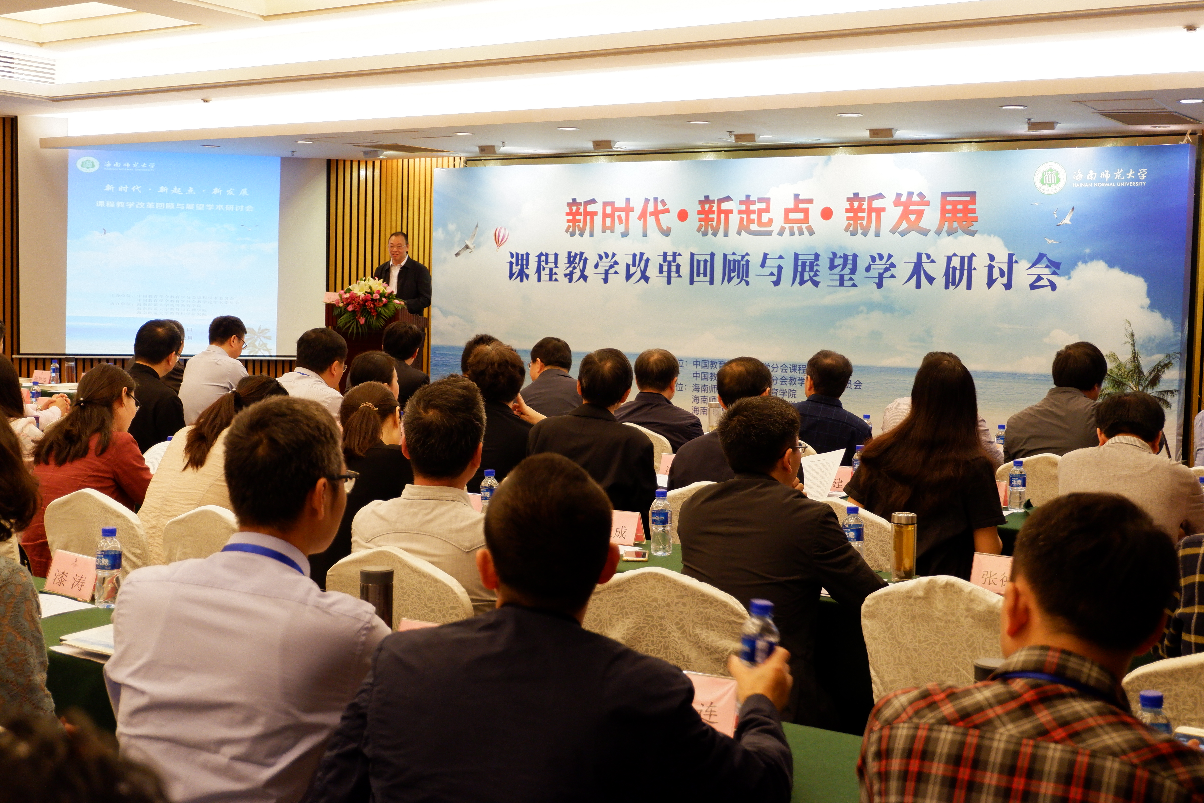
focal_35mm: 44
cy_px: 402
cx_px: 602
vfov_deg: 30.5
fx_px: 1471
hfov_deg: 44.5
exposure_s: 1/60
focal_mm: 29.5
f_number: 4.7
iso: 1600
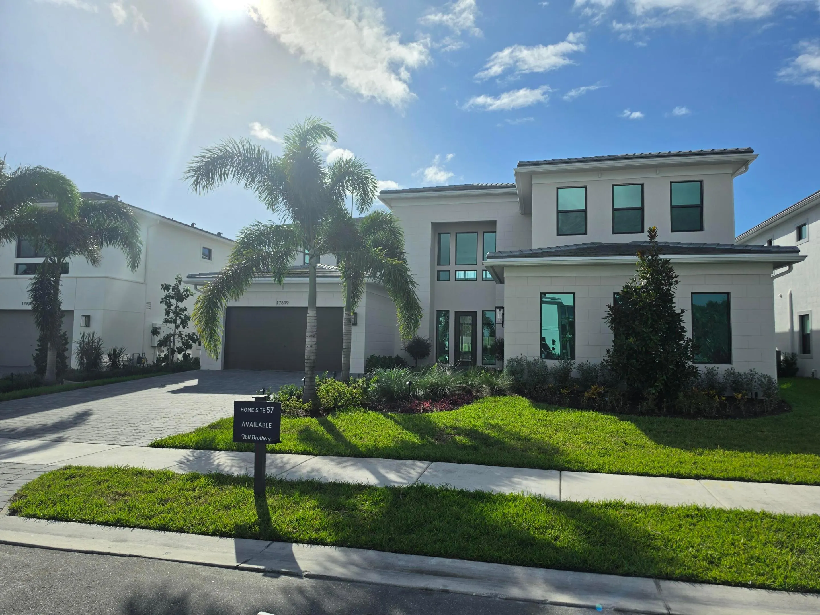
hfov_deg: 73.9
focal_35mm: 23
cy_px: 308
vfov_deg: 58.9
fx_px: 545
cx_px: 410
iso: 16
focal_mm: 6.5
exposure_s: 1/7939
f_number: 1.4
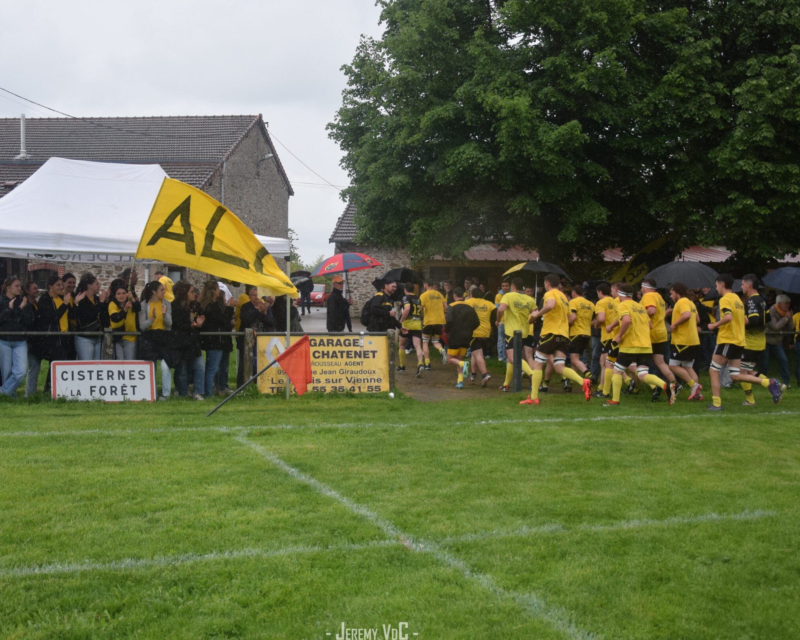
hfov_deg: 41.5
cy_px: 314
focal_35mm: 45
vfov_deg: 33.7
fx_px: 1056
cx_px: 373
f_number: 4
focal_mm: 25
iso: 800
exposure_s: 1/1000
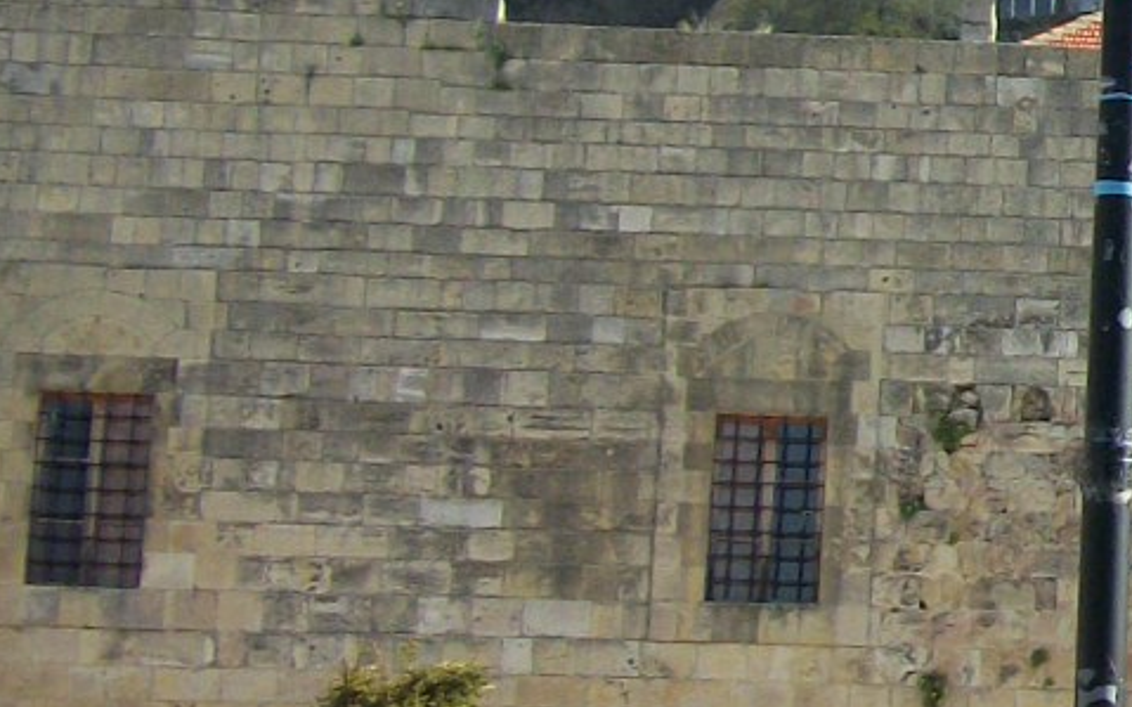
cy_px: 222
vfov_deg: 9.0
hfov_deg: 12.7
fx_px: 4472
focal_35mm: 145
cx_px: 2224
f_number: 8.8
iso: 80
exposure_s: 1/125
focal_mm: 5.7
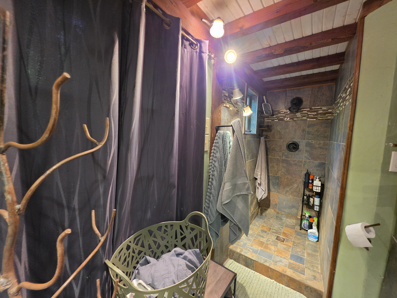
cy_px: 149
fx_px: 149
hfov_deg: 106.2
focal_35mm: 13
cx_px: 198
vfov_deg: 89.9
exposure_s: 1/60
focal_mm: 2.2
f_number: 1.9
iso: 500
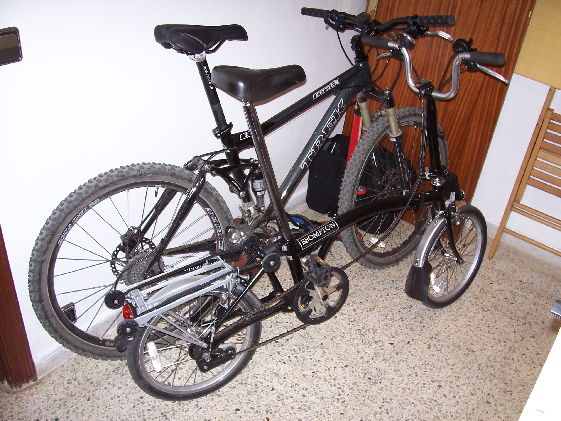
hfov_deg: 54.0
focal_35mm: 34
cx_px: 280
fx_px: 551
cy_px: 210
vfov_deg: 41.8
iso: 80
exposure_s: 1/60
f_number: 2.7
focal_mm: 5.6
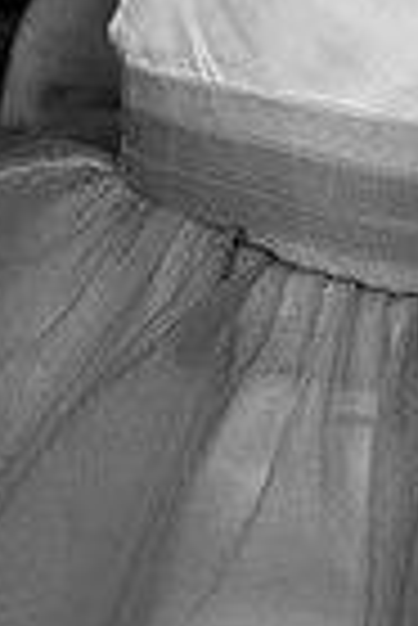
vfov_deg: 16.5
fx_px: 1963
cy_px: -302
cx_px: 456
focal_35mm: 113
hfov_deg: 12.0
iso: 320
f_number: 2.2
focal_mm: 35
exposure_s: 1/200
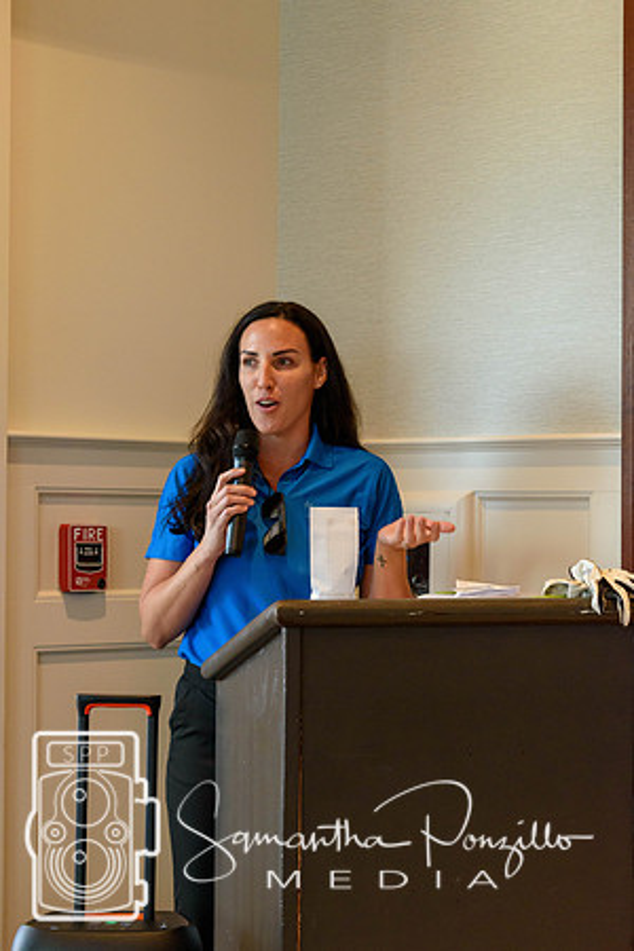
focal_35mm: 82
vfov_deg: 24.6
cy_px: 476
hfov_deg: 16.6
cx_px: 317
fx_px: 2179
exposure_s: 1/60
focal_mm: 55
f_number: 5.6
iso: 1800
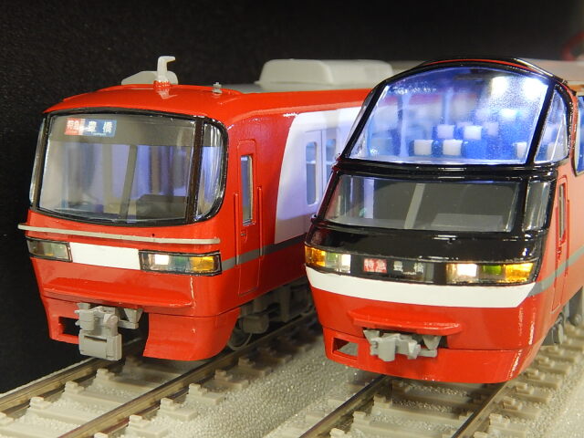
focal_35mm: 56
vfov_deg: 26.1
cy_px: 219
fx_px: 945
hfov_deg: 34.3
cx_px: 292
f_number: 4.4
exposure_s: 1/20
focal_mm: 10.1
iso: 400
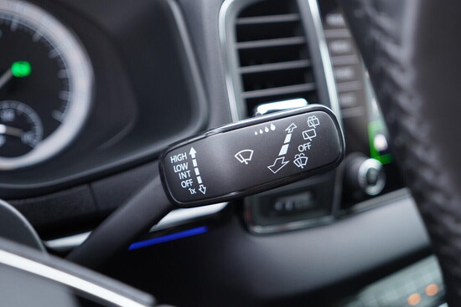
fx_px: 461
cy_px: 154
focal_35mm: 36
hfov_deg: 53.1
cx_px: 230
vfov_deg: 36.9
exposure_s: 1/40
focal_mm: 24
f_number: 2.8
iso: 500
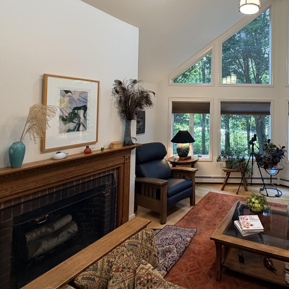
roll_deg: +0.4
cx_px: 228
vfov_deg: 68.2
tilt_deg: +2.8
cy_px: 102
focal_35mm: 22
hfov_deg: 64.1
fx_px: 208
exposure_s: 1/120
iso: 250
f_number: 2.2
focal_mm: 2.22
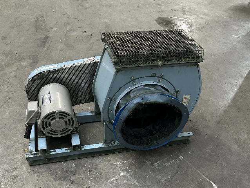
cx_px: 125
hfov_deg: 67.2
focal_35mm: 26
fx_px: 188
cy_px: 94
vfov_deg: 53.2
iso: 500
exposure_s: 1/60
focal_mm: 5.7
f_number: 1.5
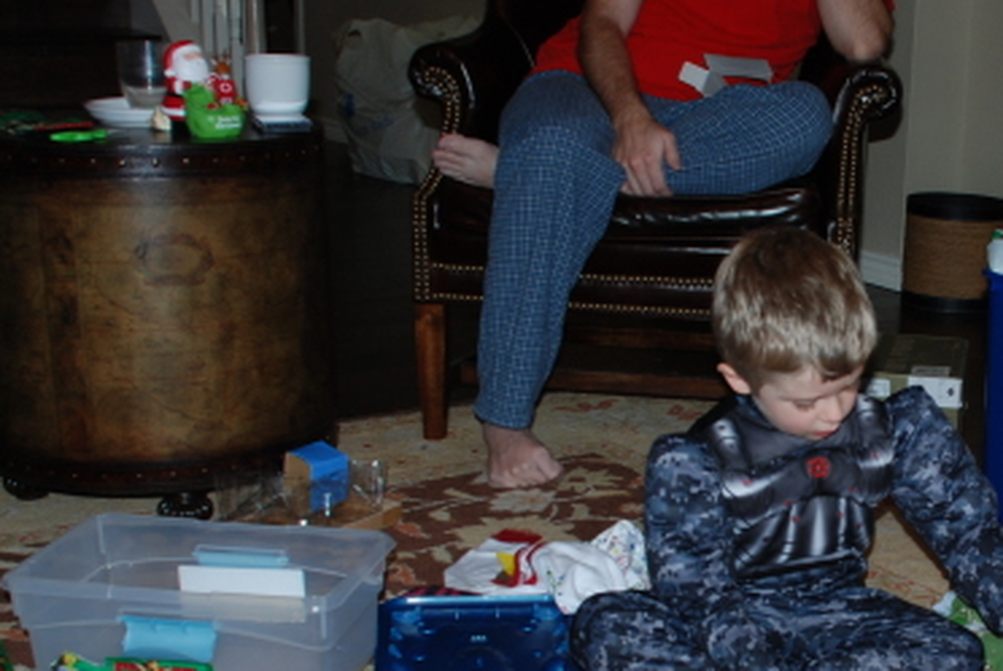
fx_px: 1618
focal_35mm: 58
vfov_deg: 23.3
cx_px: 865
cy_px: 462
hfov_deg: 33.0
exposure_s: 1/60
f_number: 3.5
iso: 200
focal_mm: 18
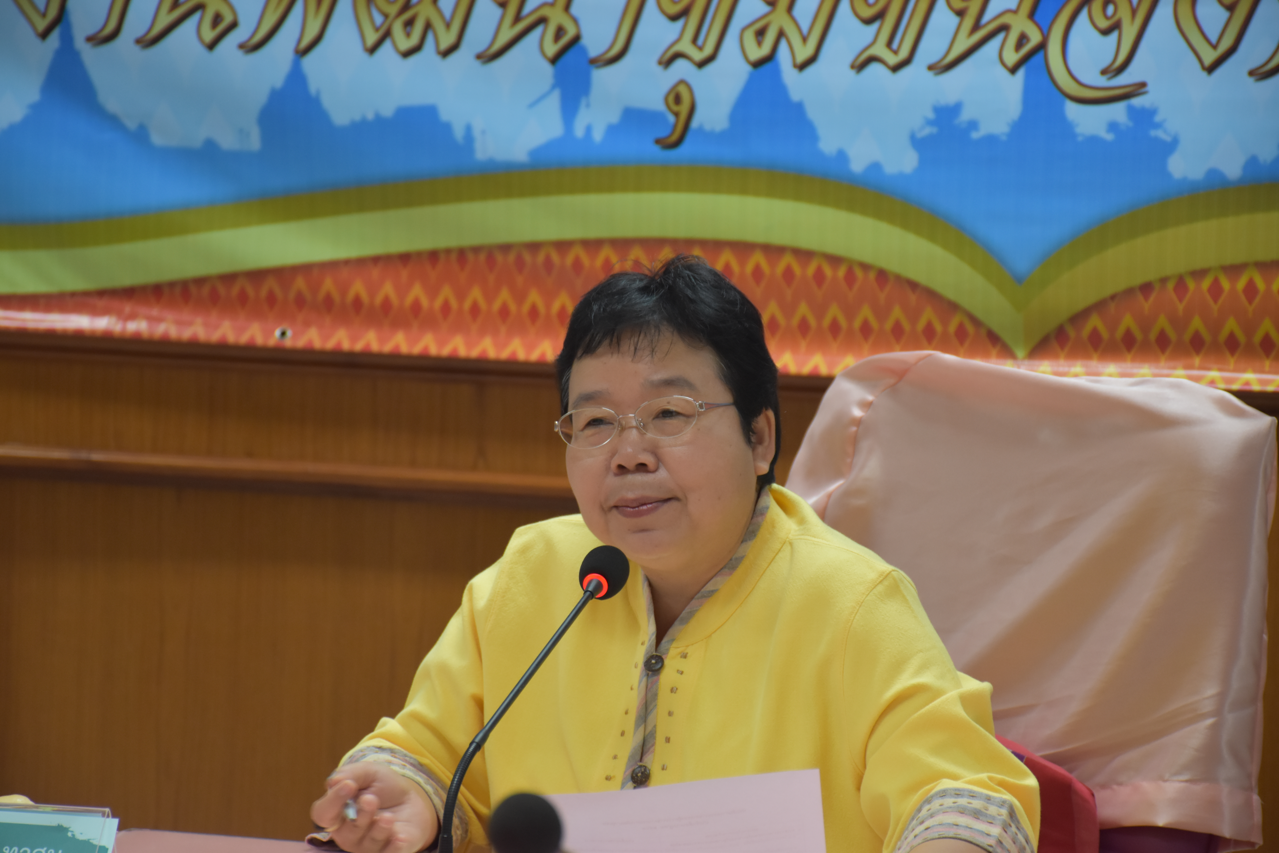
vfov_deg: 10.2
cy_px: 426
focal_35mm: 135
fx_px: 4796
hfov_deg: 15.2
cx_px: 640
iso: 1100
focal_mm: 90
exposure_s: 1/60
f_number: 5.3
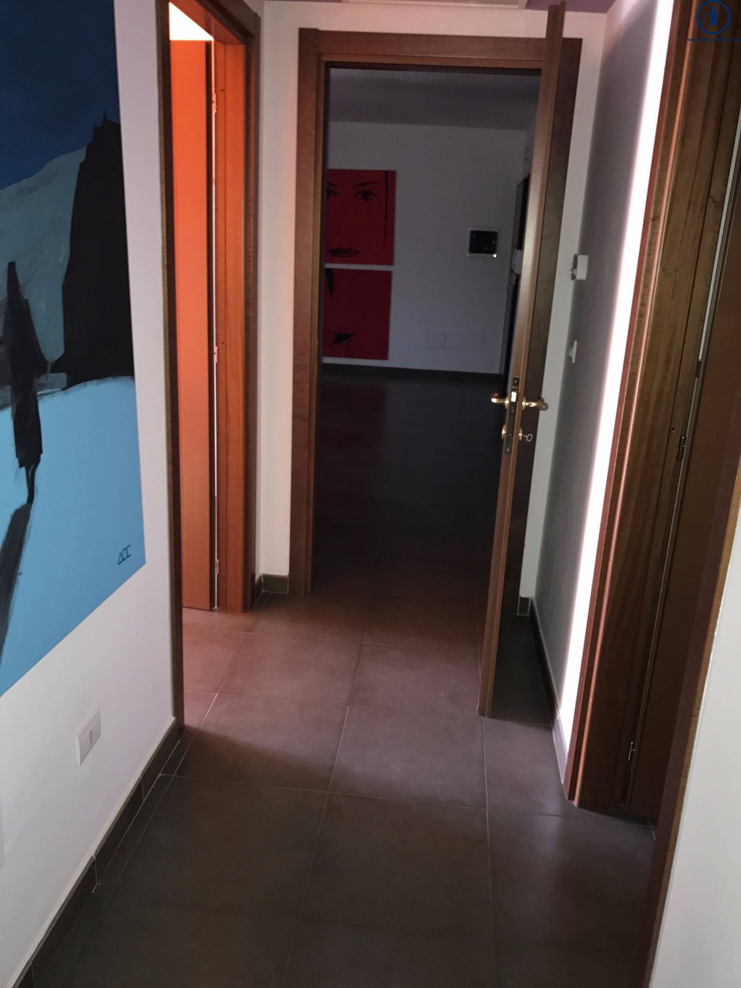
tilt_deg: -16.9
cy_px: 494
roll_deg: -3.0
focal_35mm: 28
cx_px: 370
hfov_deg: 49.7
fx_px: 799
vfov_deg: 63.4
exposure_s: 1/16
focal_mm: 3.99
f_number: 1.8
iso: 80
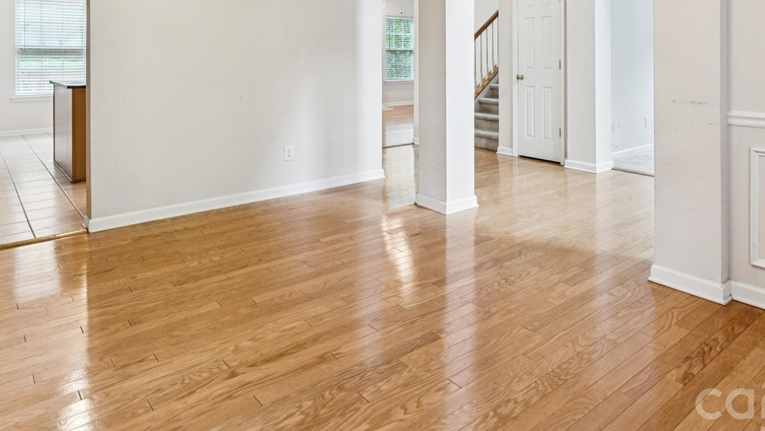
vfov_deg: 40.7
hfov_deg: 70.3
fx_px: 537
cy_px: 52
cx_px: 451
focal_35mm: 26
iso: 100
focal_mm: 16.3
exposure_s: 1/2
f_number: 9
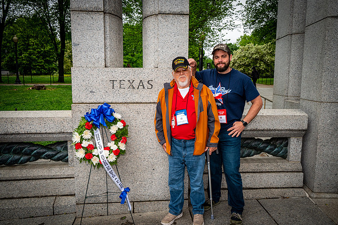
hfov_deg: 67.4
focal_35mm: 27
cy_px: 112
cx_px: 169
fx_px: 253
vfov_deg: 47.9
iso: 1100
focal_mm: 27
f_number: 8
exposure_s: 1/640
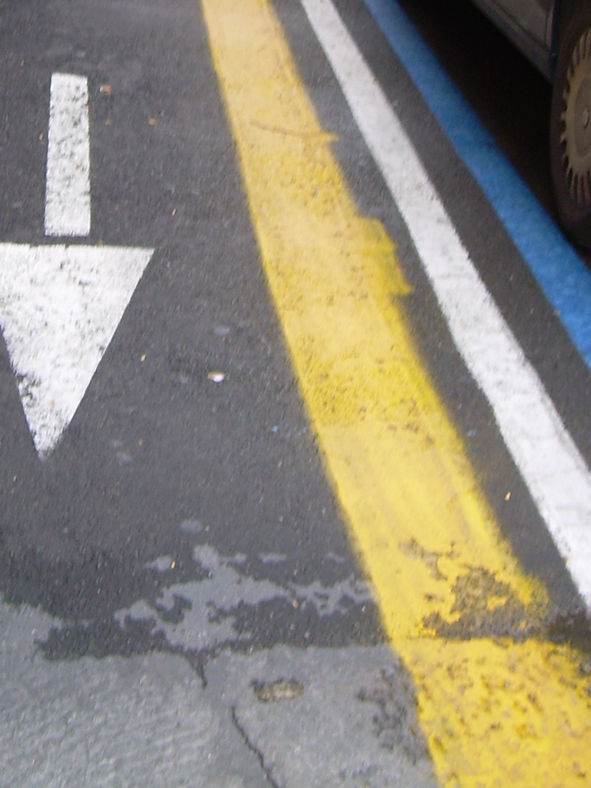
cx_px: 114
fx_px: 1639
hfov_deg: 20.2
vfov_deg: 26.0
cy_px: 54
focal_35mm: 72
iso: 50
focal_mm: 6.3
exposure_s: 1/30
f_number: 2.8
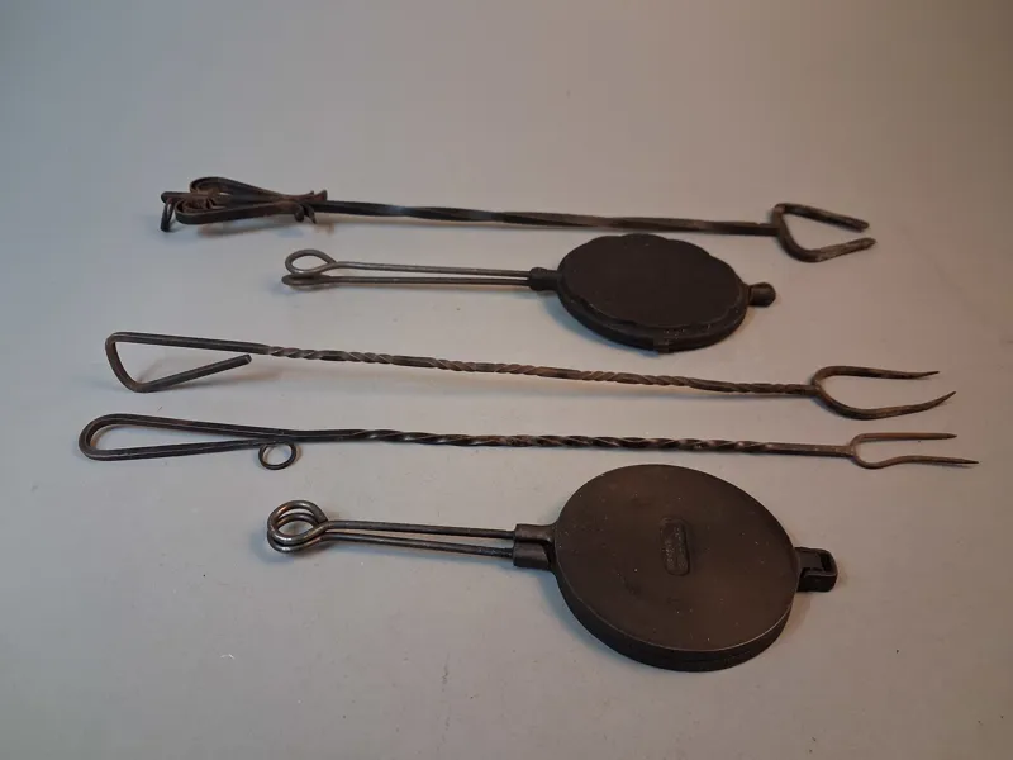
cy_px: 380
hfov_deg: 65.3
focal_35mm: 27
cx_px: 506
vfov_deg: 51.4
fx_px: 790
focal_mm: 4
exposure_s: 1/50
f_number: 1.8
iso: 320
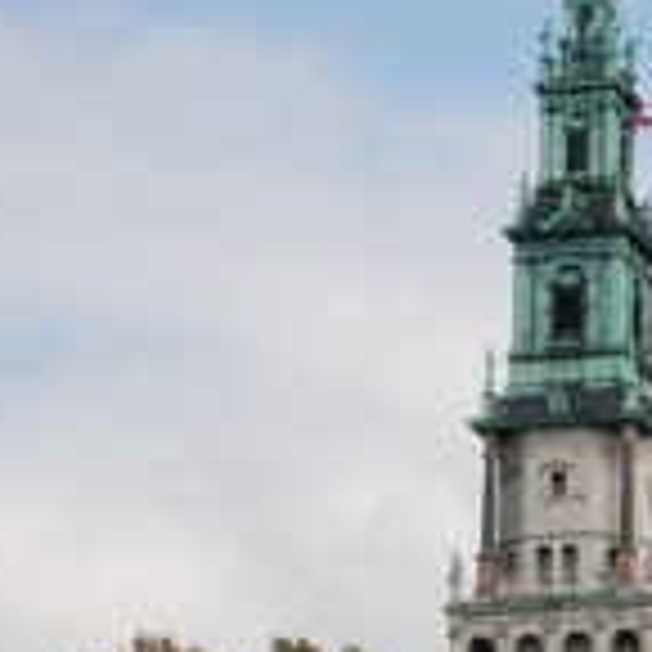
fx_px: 4326
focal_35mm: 203
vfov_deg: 8.6
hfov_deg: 8.5
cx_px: 877
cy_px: 384
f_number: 8
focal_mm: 46
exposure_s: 1/250
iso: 100
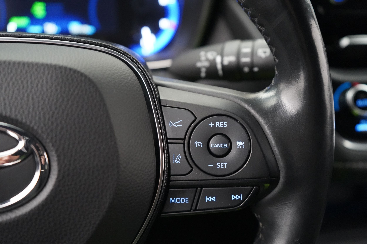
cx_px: 184
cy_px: 122
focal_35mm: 39
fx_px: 398
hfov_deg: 49.6
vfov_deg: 34.2
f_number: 4
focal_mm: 39
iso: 10000
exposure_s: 1/60
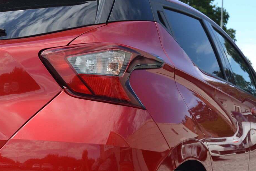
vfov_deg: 21.3
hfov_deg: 31.3
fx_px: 448
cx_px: 62
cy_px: 143
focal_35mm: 63
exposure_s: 1/160
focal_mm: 20
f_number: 6.3
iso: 100
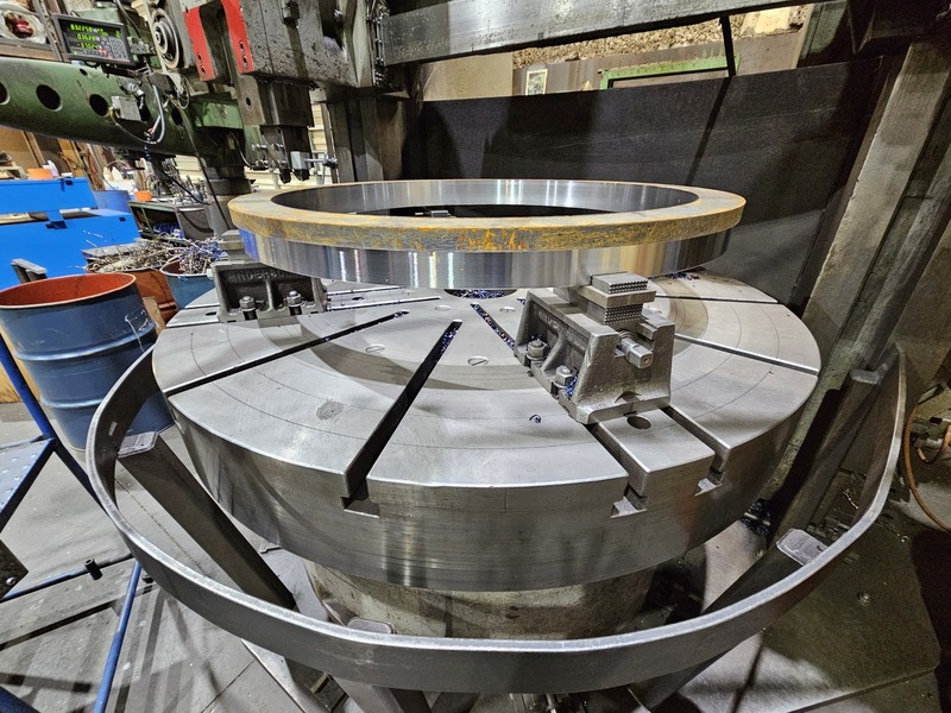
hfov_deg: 106.2
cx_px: 476
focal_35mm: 13
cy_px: 356
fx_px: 357
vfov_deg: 89.9
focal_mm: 2.2
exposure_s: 1/30
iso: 640
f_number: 2.2
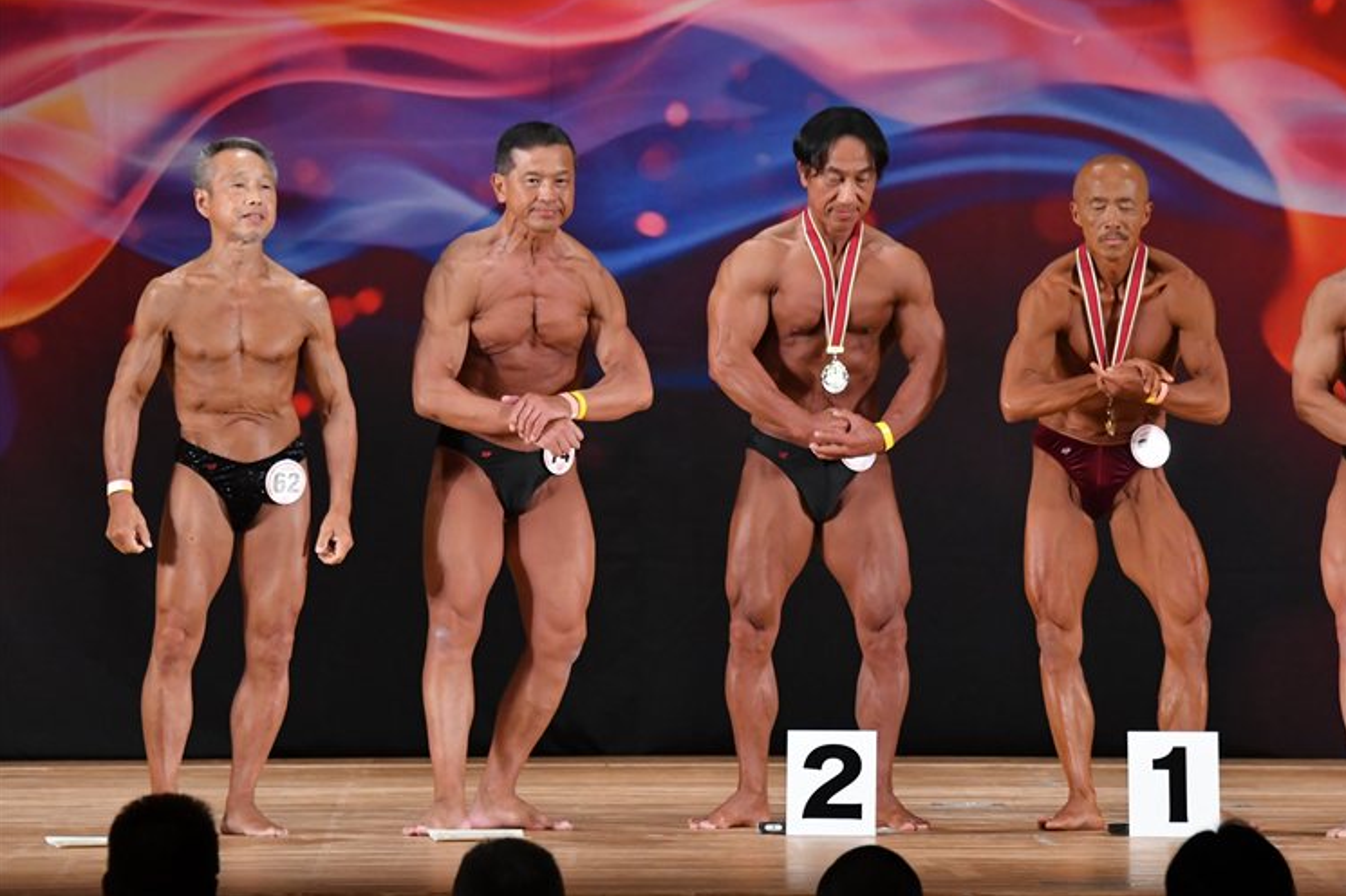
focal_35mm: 234
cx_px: 698
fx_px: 8745
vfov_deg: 5.9
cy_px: 444
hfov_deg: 8.8
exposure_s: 1/400
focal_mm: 150
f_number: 5.6
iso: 3200
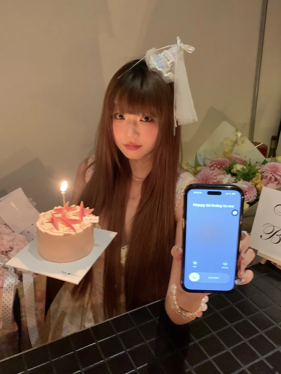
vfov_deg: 67.3
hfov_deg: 53.1
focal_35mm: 26
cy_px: 187
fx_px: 281
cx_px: 140
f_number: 1.8
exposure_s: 1/23
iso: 800
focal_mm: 4.25
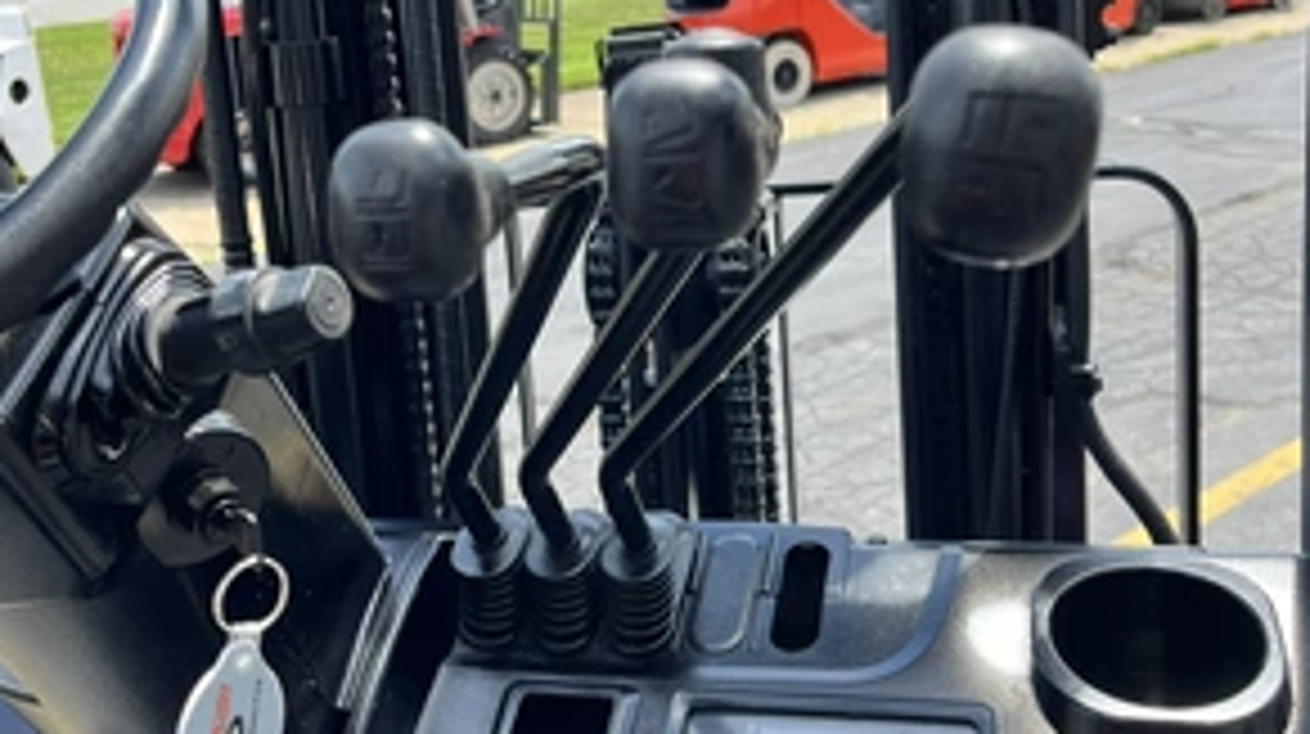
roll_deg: +3.9
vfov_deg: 30.1
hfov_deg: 51.7
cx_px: 653
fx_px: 1353
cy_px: 243
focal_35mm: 39
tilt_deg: -13.3
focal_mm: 5.1
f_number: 1.6
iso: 50
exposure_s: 1/928
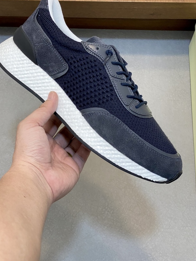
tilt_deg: -67.8
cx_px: 89
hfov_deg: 22.6
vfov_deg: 29.7
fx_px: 491
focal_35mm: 65
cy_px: 103
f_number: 2
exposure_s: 1/100
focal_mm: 6
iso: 160
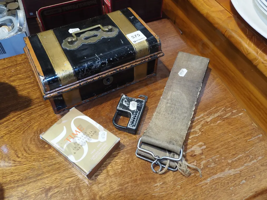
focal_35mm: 32
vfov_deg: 44.2
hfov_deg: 56.8
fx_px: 247
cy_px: 100
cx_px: 134
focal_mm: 16
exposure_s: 1/60
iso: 1600
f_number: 5.6
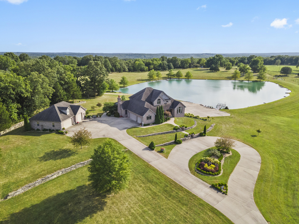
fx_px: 207
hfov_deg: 71.6
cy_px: 112
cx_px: 150
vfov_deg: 56.8
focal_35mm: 24
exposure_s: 1/1250
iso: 200
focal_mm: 4.5
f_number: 2.8
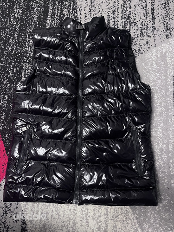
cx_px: 87
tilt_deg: -77.2
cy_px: 116
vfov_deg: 67.3
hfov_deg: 53.1
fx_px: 174
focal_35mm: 26
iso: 640
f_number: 1.6
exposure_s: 1/30
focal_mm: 5.1
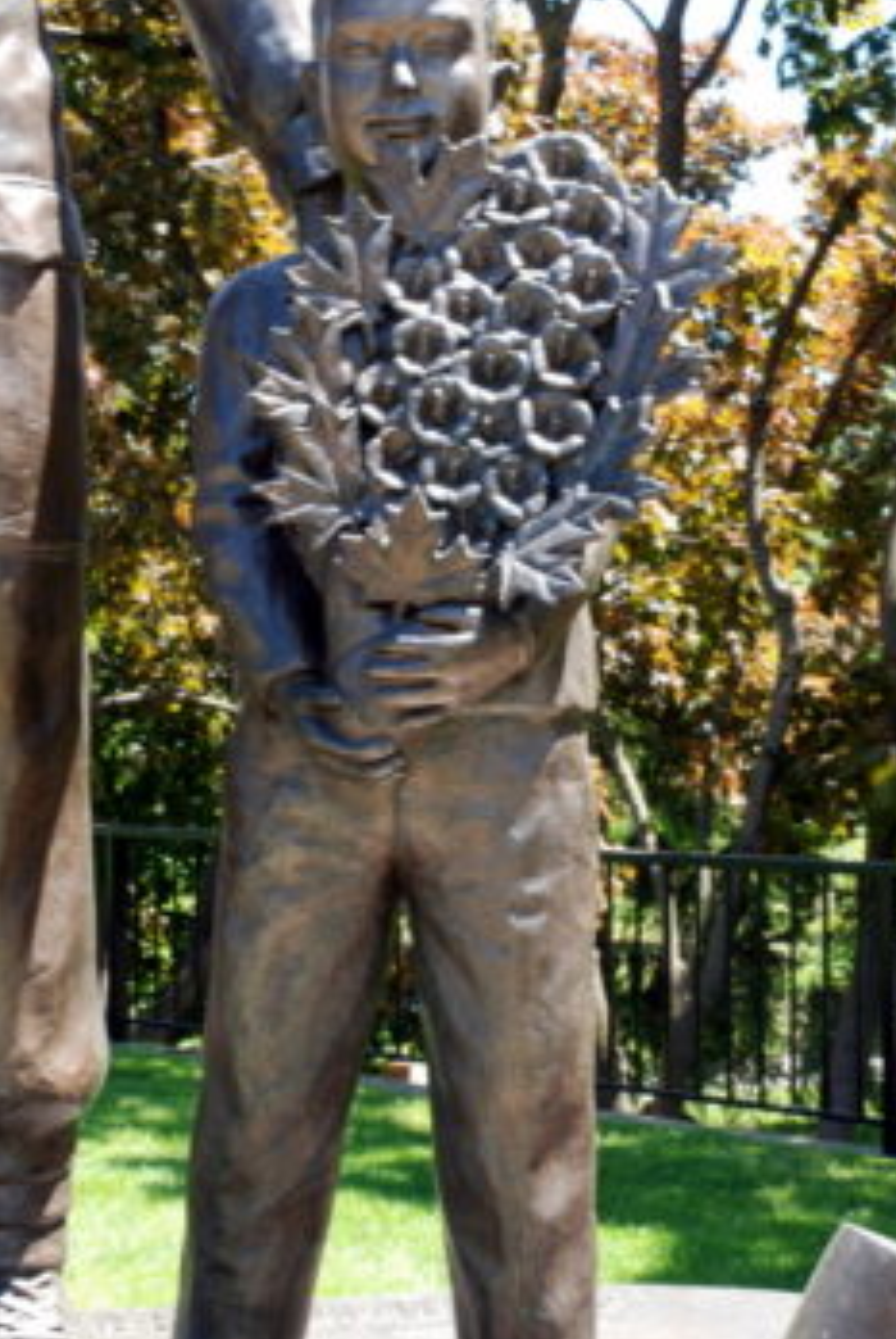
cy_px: 639
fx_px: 2483
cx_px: 390
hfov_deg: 20.4
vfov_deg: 30.2
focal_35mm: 67
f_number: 16
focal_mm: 31
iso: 100
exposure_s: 1/8
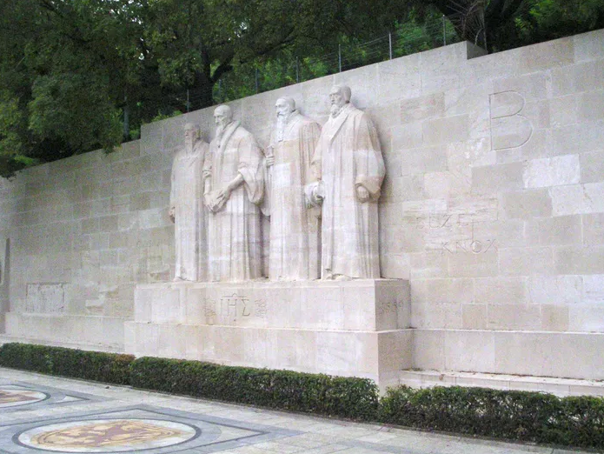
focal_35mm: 41
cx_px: 295
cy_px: 227
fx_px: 716
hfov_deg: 45.7
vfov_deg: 35.2
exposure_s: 1/180
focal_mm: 6
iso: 400
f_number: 6.7
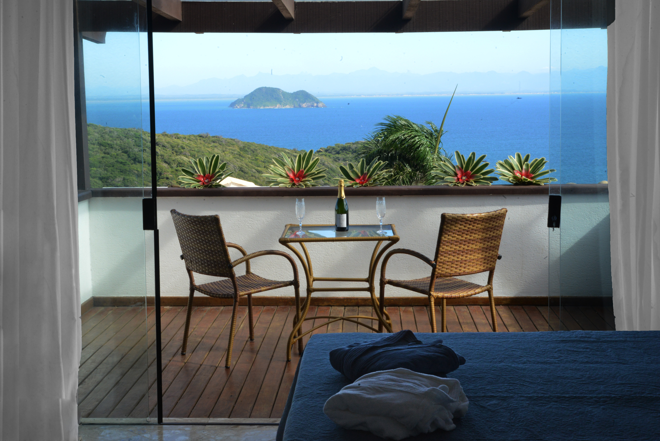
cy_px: 220
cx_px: 330
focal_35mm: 60
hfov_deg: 33.4
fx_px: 1100
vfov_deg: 22.6
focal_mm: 60
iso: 1600
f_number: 32
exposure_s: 1/90
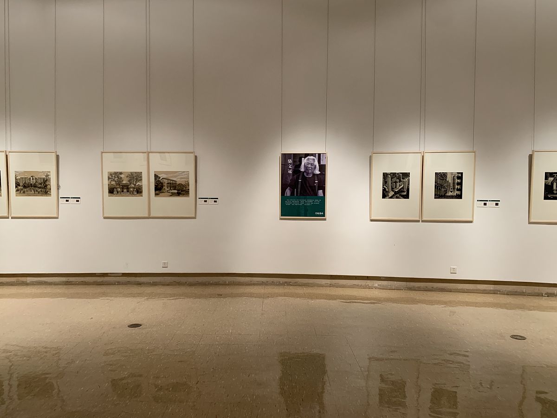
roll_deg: +0.0
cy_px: 209
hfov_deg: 67.3
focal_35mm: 26
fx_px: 418
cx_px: 278
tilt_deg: -1.1
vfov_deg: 53.1
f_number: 1.8
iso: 250
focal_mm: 4.25
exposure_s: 1/50
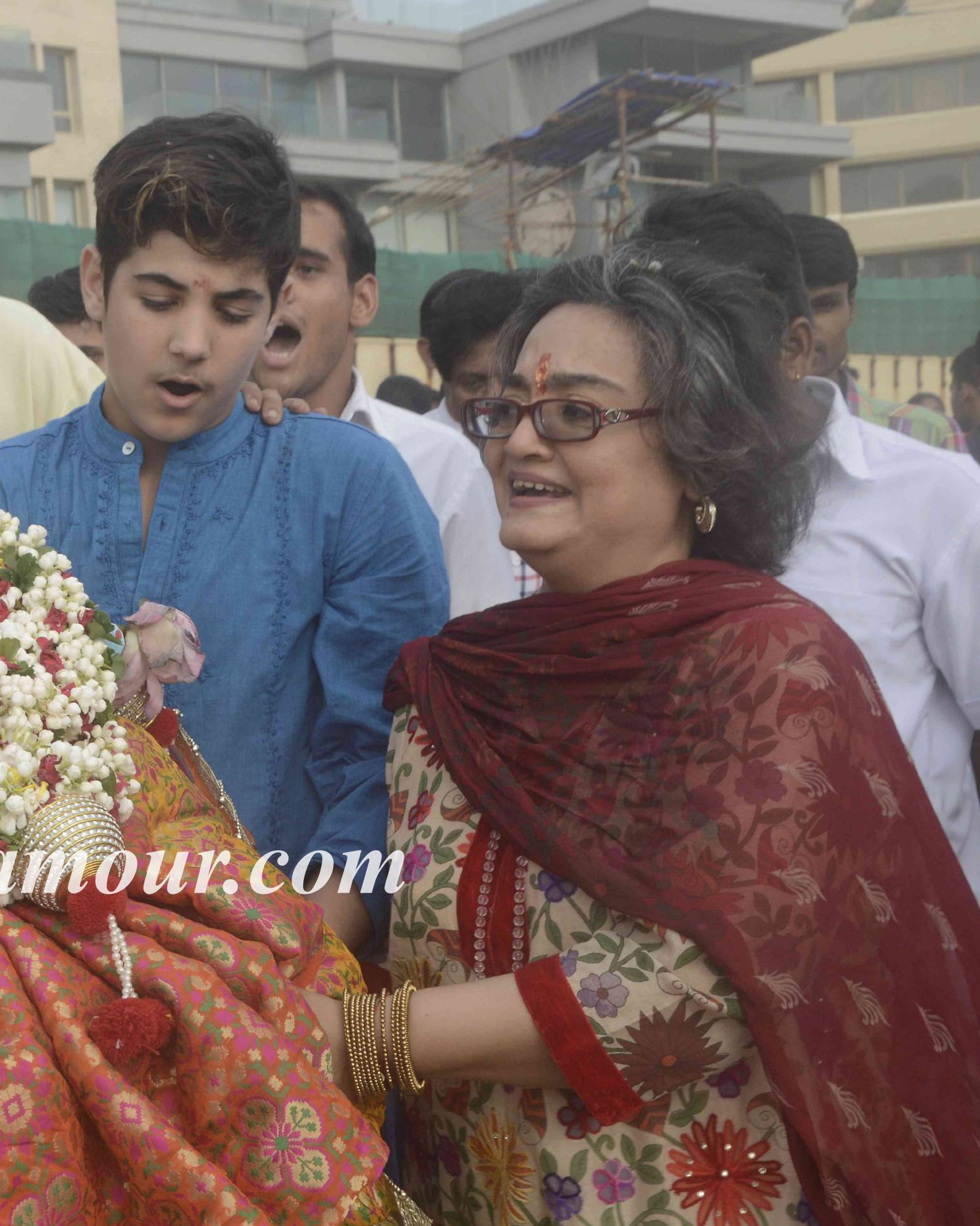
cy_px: 615
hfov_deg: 21.9
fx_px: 2466
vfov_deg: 27.9
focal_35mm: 68
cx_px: 77
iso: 400
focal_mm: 32
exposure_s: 1/160
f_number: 10
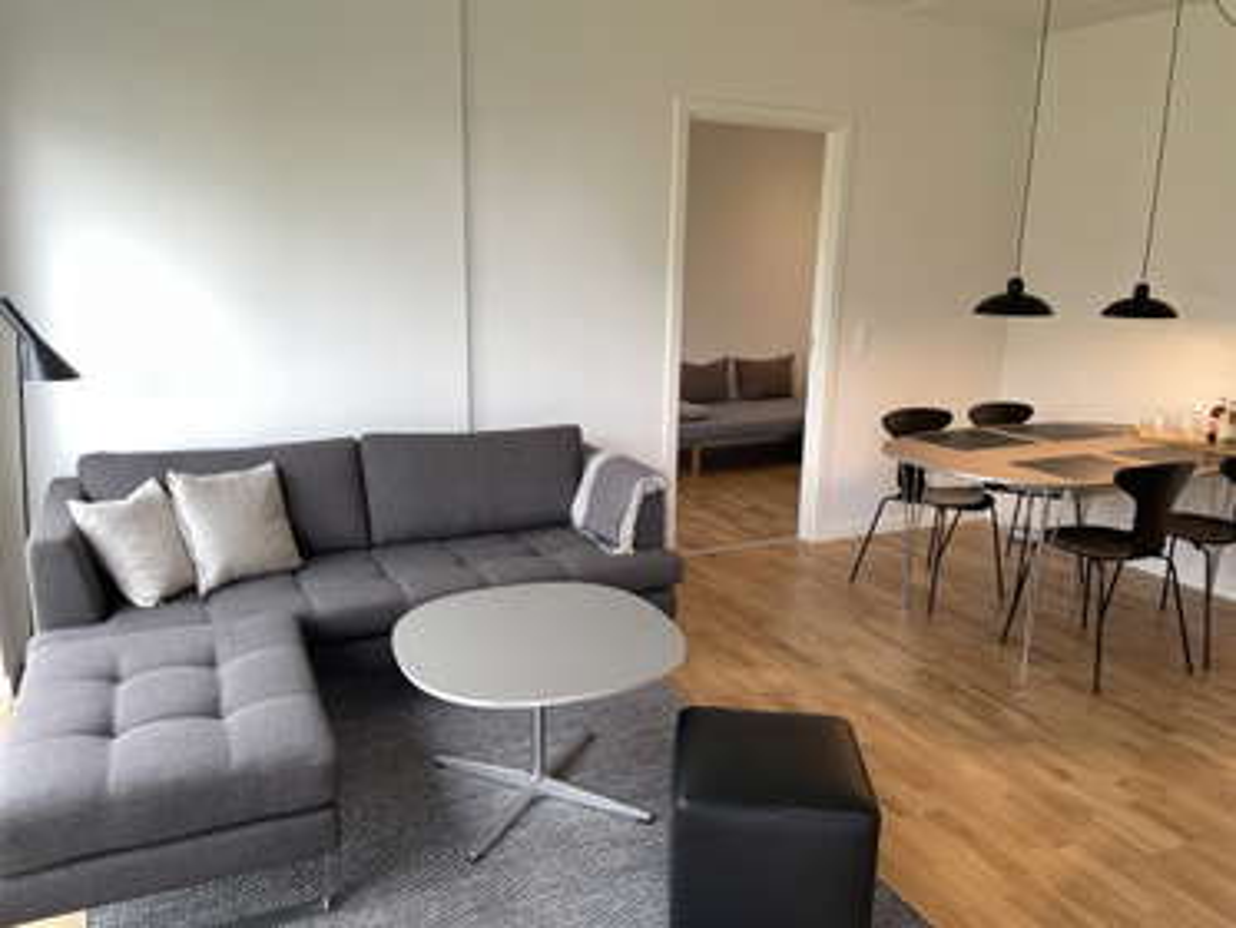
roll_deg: -1.0
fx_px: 929
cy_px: 464
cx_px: 618
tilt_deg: -12.1
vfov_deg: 53.1
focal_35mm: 26
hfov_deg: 67.3
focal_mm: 4.2
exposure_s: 1/114
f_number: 1.6
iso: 125
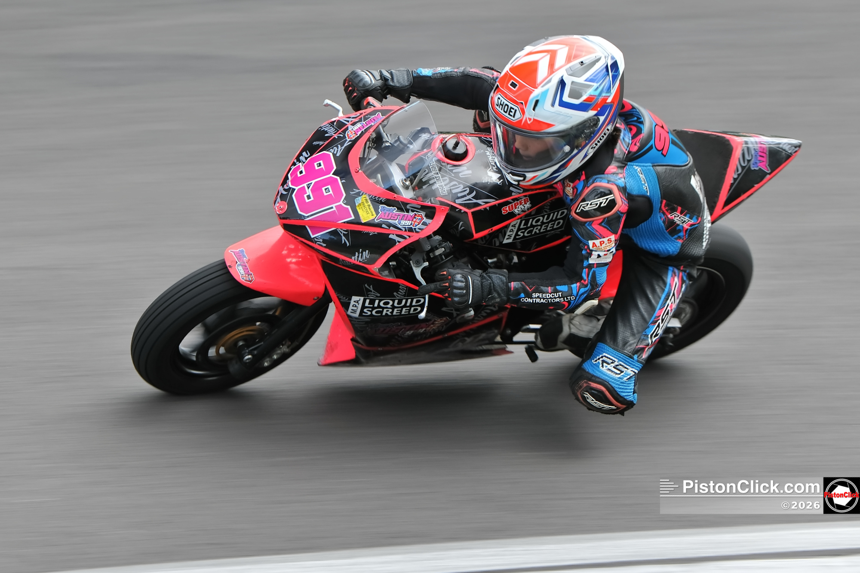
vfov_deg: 6.9
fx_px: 4777
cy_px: 286
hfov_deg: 10.3
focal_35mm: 200
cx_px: 430
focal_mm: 200
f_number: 5.6
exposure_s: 1/160
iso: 500
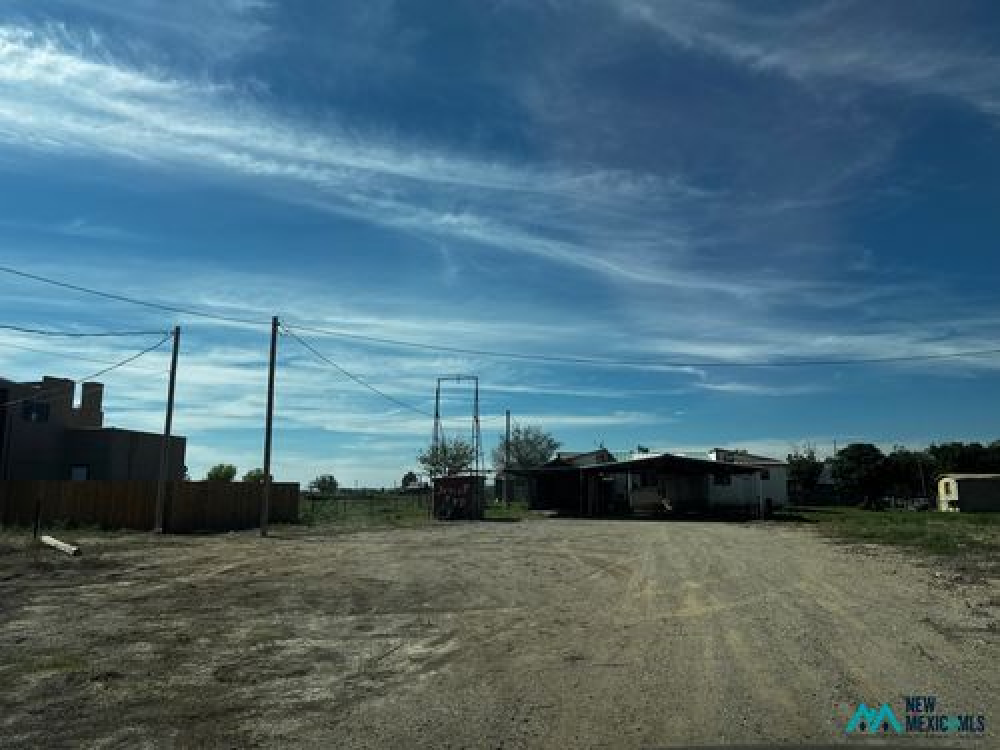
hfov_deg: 71.6
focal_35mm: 24
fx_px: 693
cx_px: 500
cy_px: 375
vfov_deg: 56.8
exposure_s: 1/7092
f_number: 1.78
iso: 80
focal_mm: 6.76
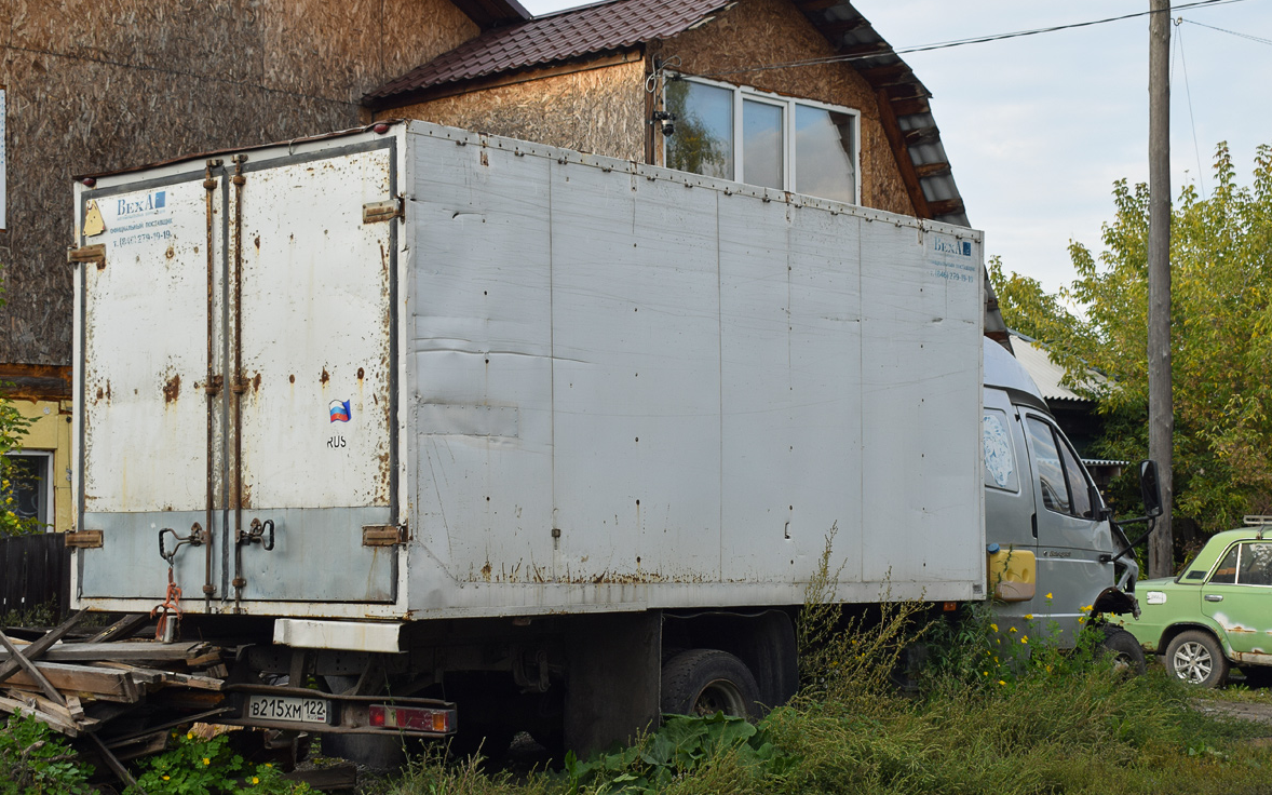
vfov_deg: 23.7
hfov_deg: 37.2
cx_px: 627
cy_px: 416
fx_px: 1890
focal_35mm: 55
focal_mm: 35
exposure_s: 1/200
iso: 200
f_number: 6.3
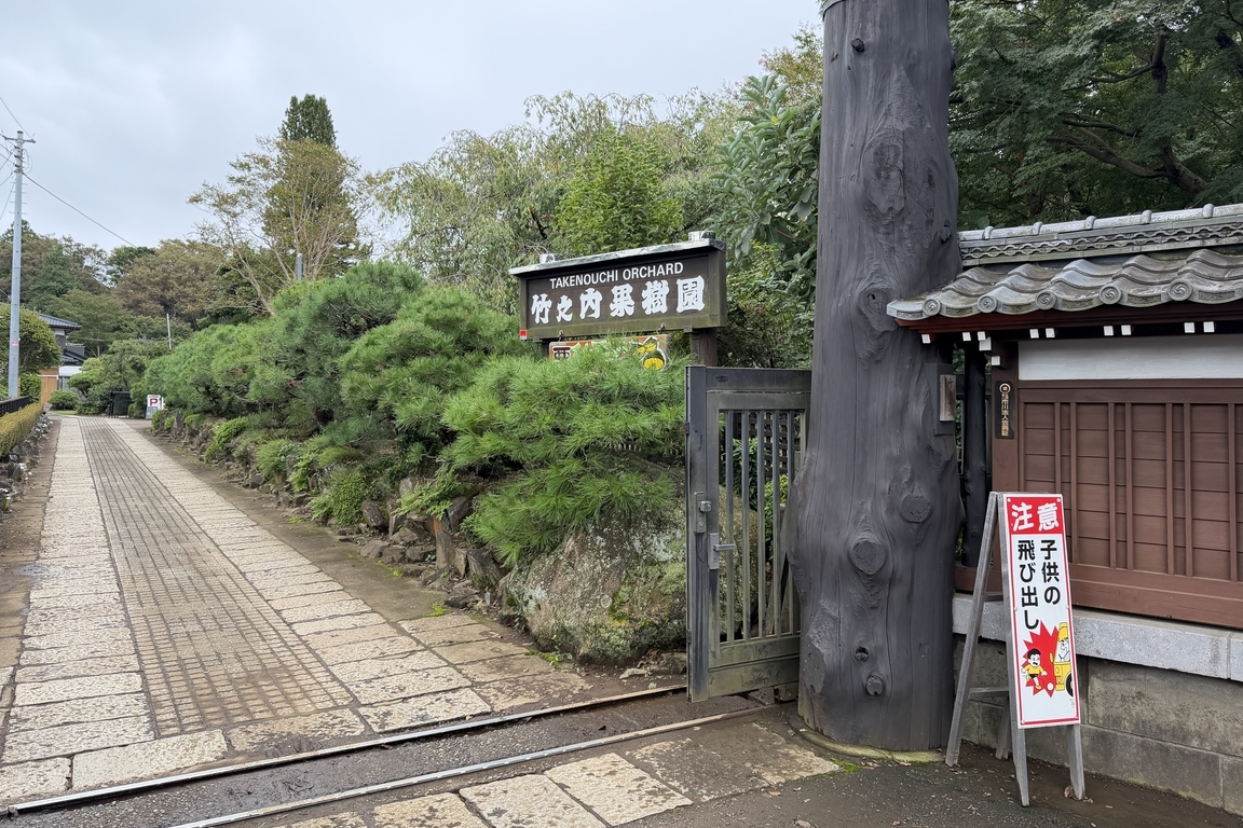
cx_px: 602
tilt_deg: +1.5
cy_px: 369
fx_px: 898
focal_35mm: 26
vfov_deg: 49.5
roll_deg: -1.1
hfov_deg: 69.4
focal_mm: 6.76
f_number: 1.78
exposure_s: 1/822
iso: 100
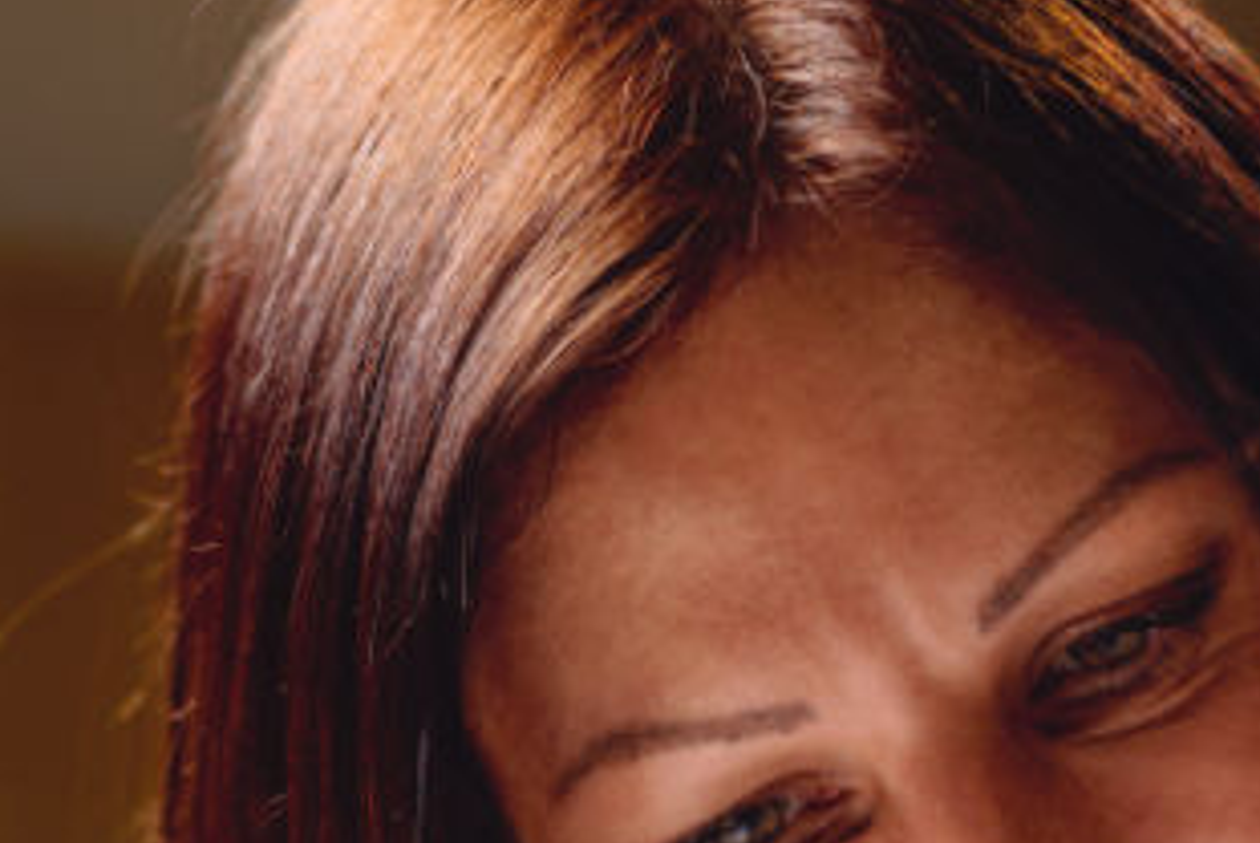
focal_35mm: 162
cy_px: 1575
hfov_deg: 12.7
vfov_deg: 8.2
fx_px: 5675
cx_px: 644
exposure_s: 1/200
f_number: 2
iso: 250
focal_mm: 35
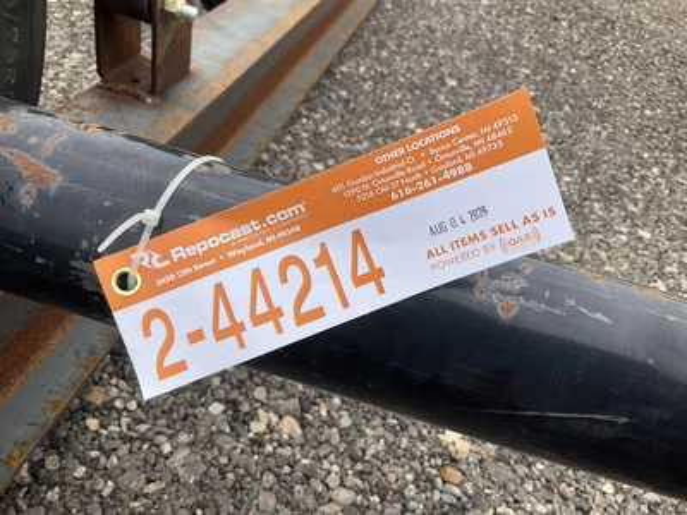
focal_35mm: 29
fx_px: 576
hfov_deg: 61.7
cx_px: 344
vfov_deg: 48.2
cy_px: 258
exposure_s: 1/997
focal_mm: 3
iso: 25
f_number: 1.8
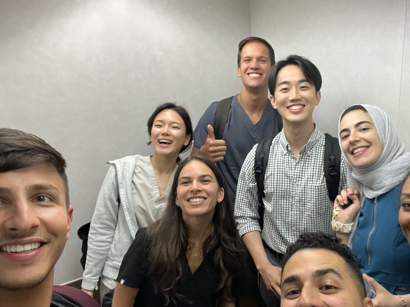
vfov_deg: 46.7
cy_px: 175
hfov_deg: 59.2
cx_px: 256
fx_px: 355
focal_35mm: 30
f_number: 2.2
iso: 250
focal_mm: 2.71
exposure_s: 1/60
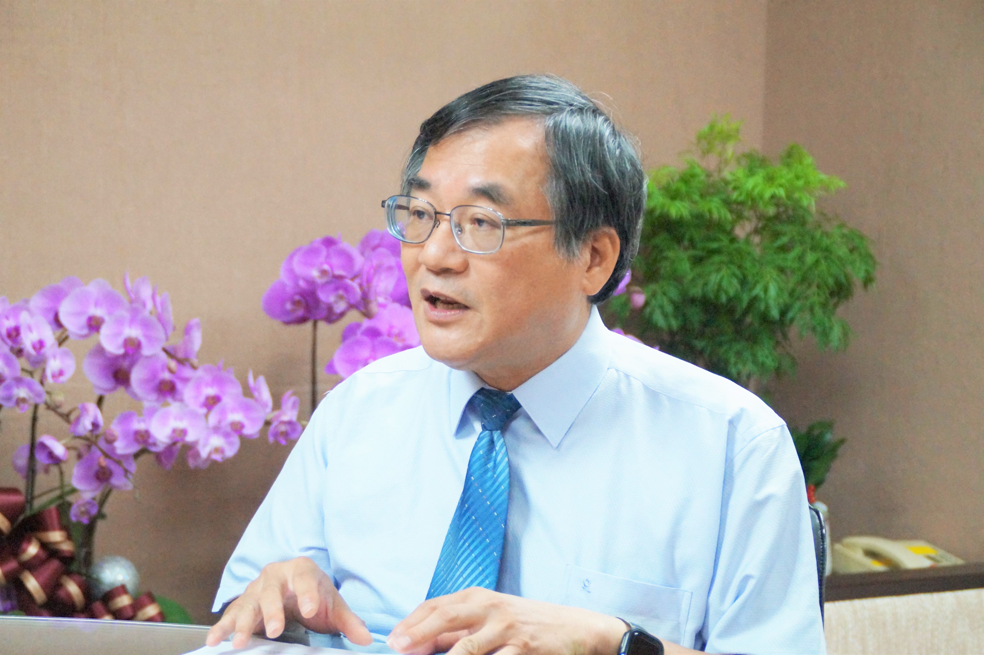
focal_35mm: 105
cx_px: 492
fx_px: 2868
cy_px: 328
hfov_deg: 19.5
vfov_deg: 13.0
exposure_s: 1/160
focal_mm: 70
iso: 3200
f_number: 5
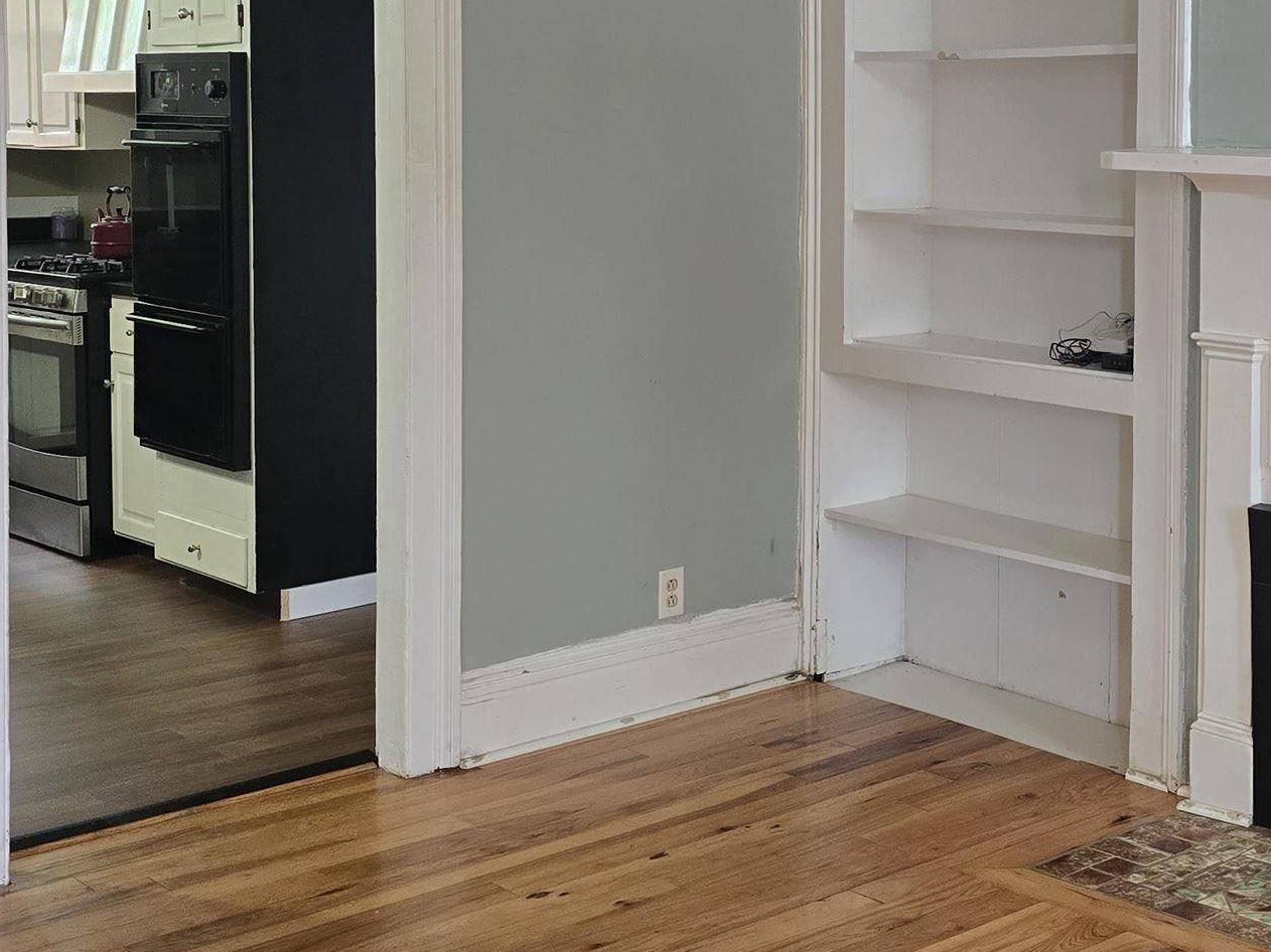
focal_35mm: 56
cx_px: 920
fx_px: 2056
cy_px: 201
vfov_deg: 25.7
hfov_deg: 33.8
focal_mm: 6.3
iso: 500
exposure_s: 1/120
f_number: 1.7
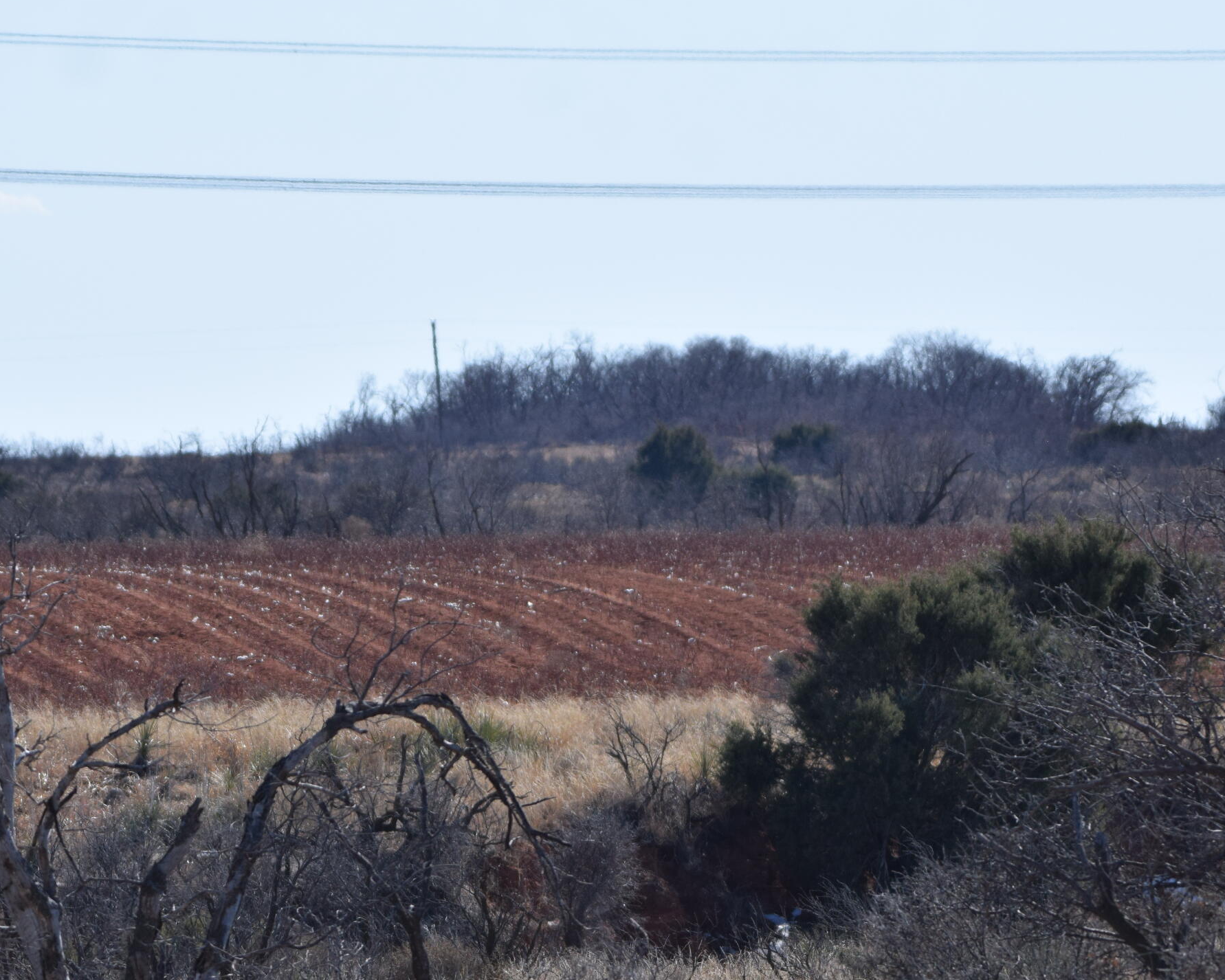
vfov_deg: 3.3
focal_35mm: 474
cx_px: 502
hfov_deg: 4.1
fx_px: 17187
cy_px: 623
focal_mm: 200
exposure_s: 1/2000
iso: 360
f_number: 5.6
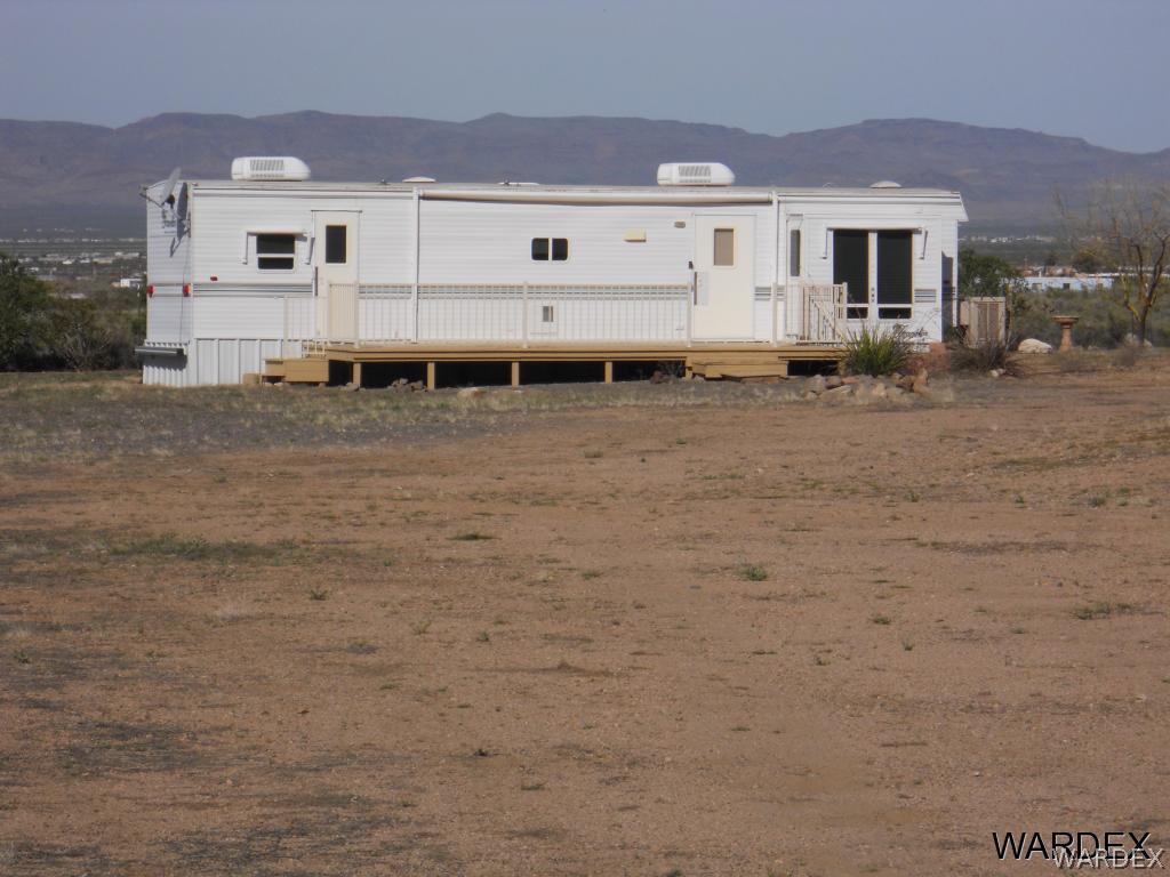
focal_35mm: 140
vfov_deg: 10.6
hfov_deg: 14.1
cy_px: 438
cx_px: 585
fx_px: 4732
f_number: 6.6
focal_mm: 25
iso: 80
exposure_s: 1/640
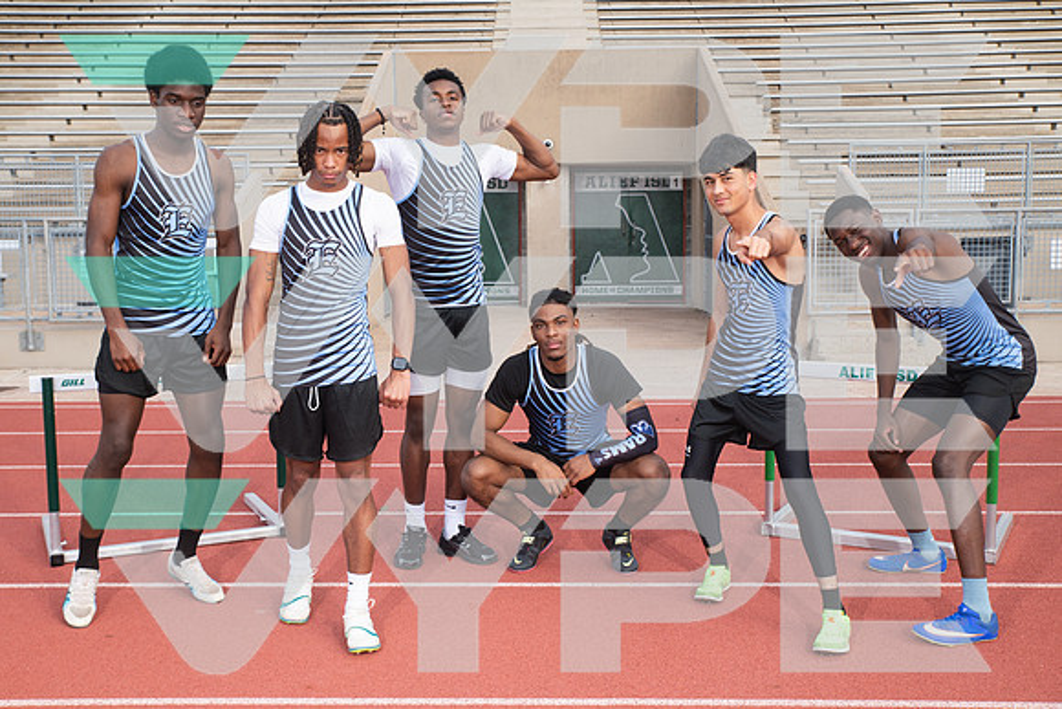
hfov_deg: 48.4
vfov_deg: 33.4
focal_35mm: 40
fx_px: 1180
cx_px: 531
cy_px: 354
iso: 250
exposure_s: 1/320
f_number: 8
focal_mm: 40
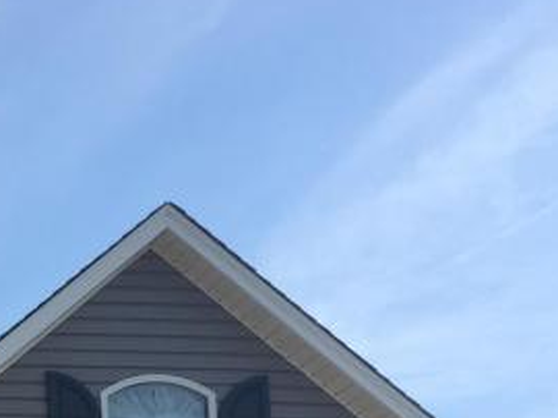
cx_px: -324
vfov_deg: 12.5
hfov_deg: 16.1
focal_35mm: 110
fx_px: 1772
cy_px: 701
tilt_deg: +8.9
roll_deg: +0.9
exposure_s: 1/1412
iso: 32
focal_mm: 4.15
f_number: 2.2
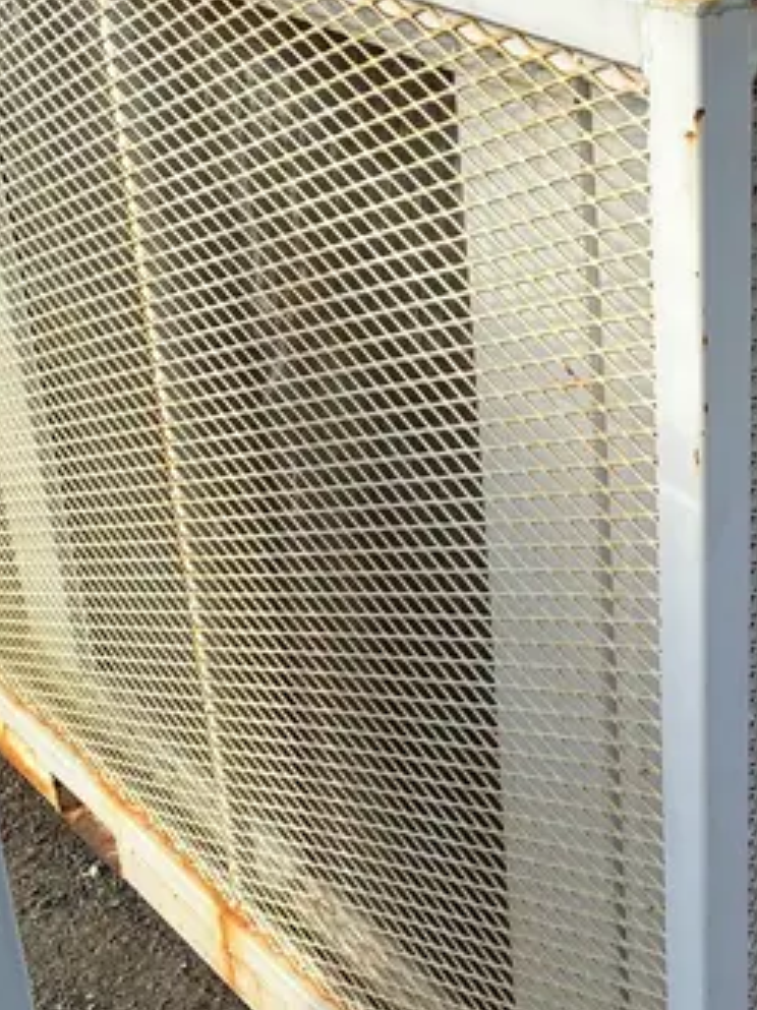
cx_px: 757
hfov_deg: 22.7
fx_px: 1809
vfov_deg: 31.1
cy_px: 398
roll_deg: -0.2
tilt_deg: -23.4
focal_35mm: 62
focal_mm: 3.99
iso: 32
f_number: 1.8
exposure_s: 1/665
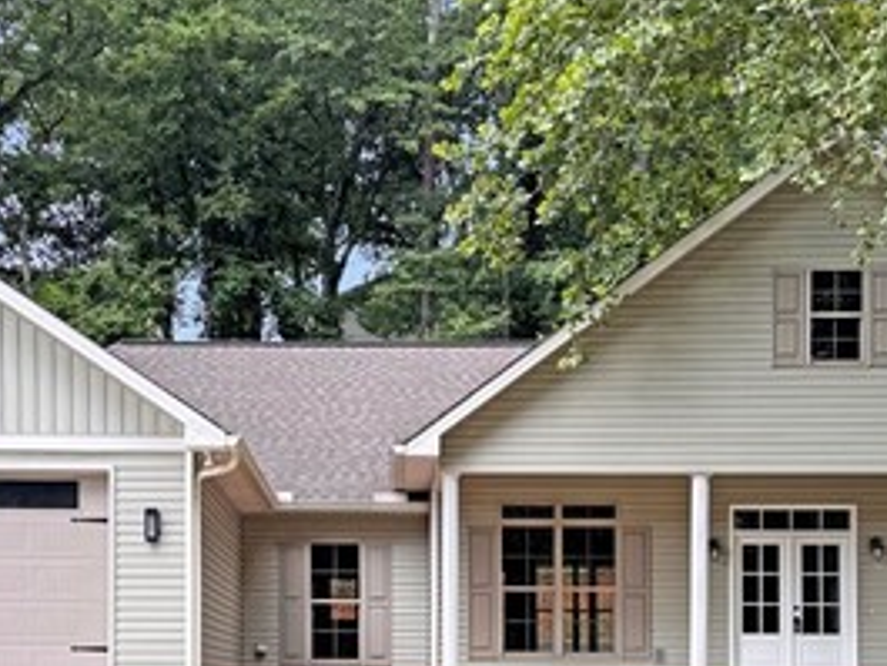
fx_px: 1487
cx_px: 338
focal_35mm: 58
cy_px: 599
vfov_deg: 24.5
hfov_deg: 33.1
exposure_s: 1/182
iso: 64
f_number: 1.78
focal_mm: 6.76
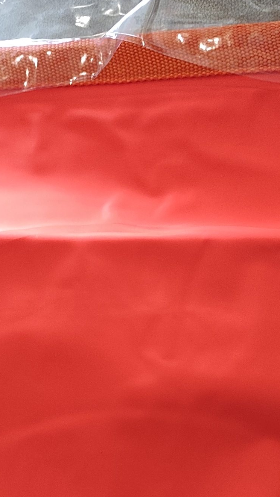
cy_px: 681
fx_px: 1069
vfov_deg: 22.8
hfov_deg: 14.9
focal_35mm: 81
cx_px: 128
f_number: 1.6
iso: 320
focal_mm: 5.84
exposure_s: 1/100
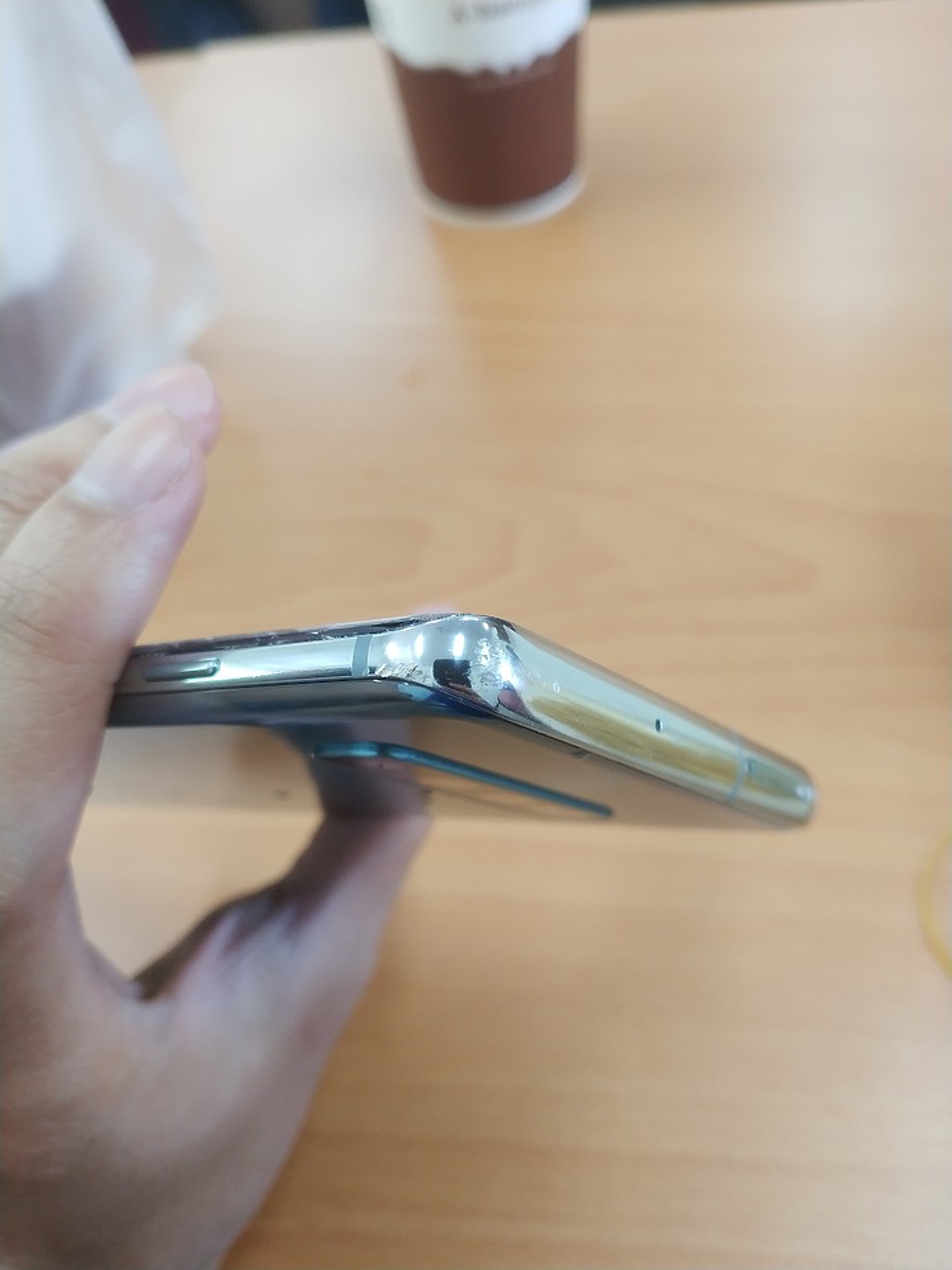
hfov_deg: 44.2
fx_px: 1173
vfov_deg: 56.8
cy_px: 635
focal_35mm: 32
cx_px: 476
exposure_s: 1/24
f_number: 2
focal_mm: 4.5
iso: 236
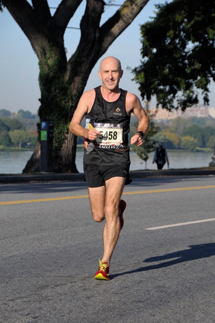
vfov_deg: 14.4
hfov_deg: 9.6
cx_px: 108
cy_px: 162
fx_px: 1280
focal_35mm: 142
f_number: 7.1
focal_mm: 95
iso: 400
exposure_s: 1/1250
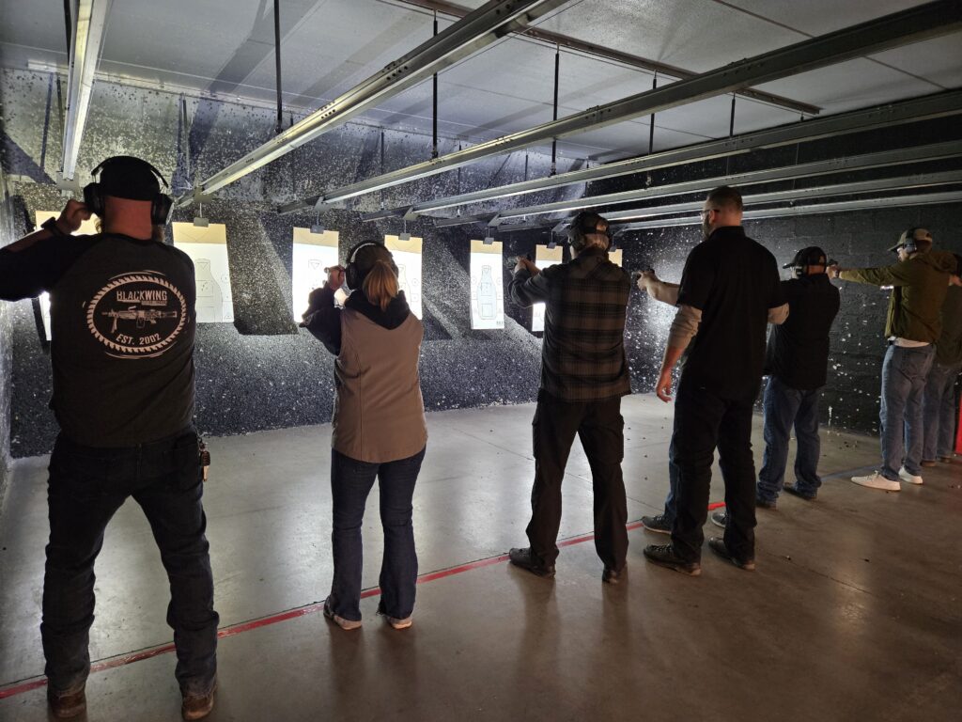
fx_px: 639
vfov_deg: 58.9
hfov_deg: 73.9
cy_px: 361
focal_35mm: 23
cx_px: 481
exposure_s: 1/24
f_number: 1.8
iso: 800
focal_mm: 5.4
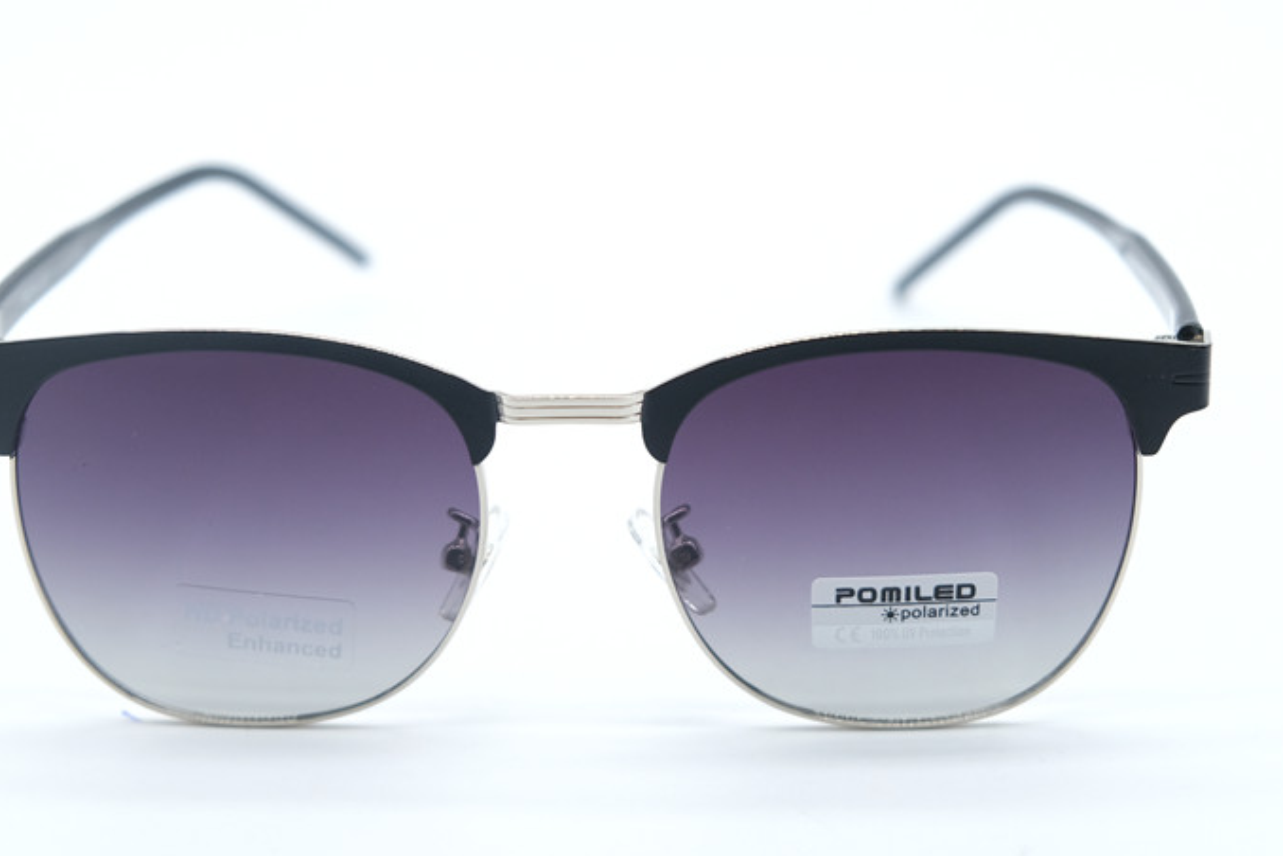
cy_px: 490
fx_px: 3100
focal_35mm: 87
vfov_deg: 15.7
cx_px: 547
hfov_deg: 23.4
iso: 640
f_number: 3.6
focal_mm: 39
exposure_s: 1/1000
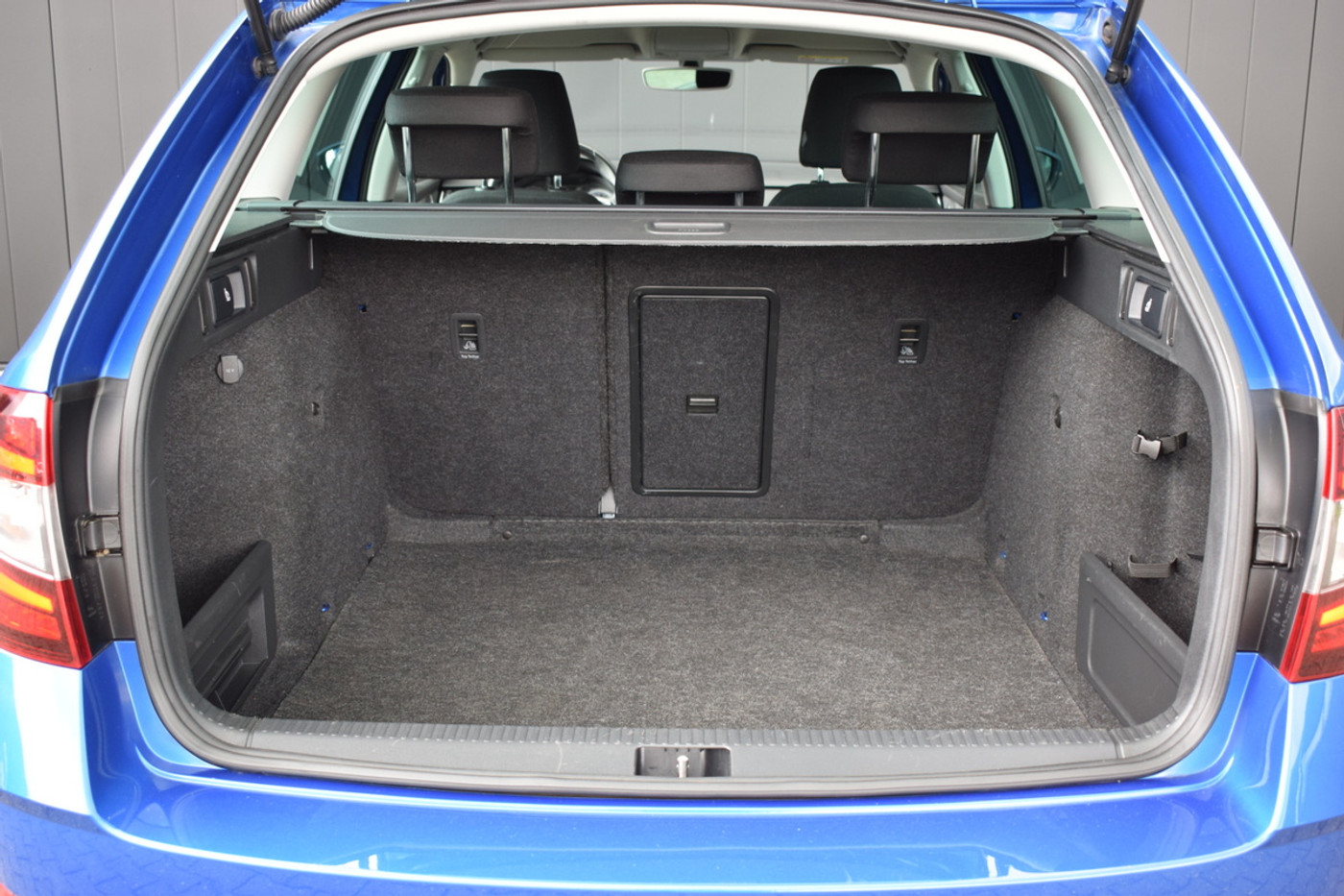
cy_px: 448
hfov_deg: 47.9
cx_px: 672
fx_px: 1512
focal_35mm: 40
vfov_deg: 33.0
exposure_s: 1/60
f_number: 4
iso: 500
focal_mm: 27
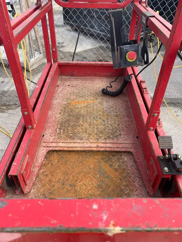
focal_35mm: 26
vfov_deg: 67.3
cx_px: 91
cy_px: 121
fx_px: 182
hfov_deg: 53.1
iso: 25
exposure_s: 1/594
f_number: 1.8
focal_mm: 4.25
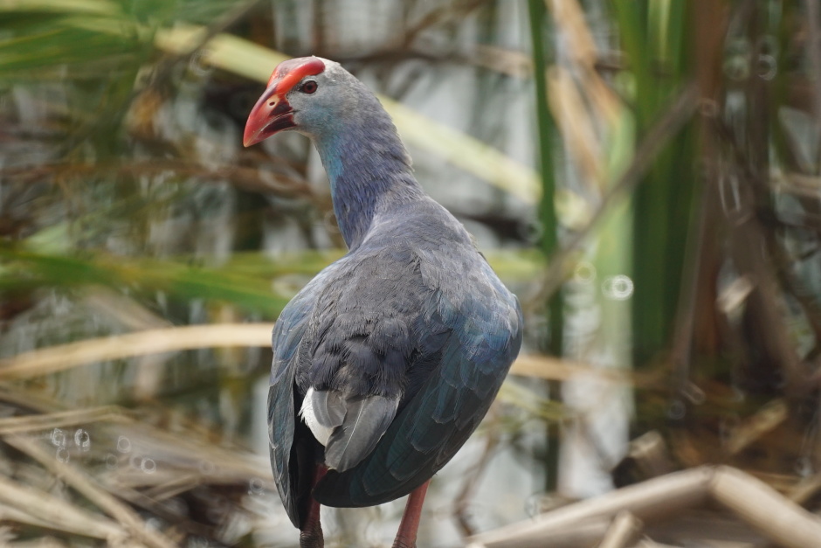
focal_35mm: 750
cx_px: 410
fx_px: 17106
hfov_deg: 2.7
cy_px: 274
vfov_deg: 1.8
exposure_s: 1/1000
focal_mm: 500
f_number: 8
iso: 1000
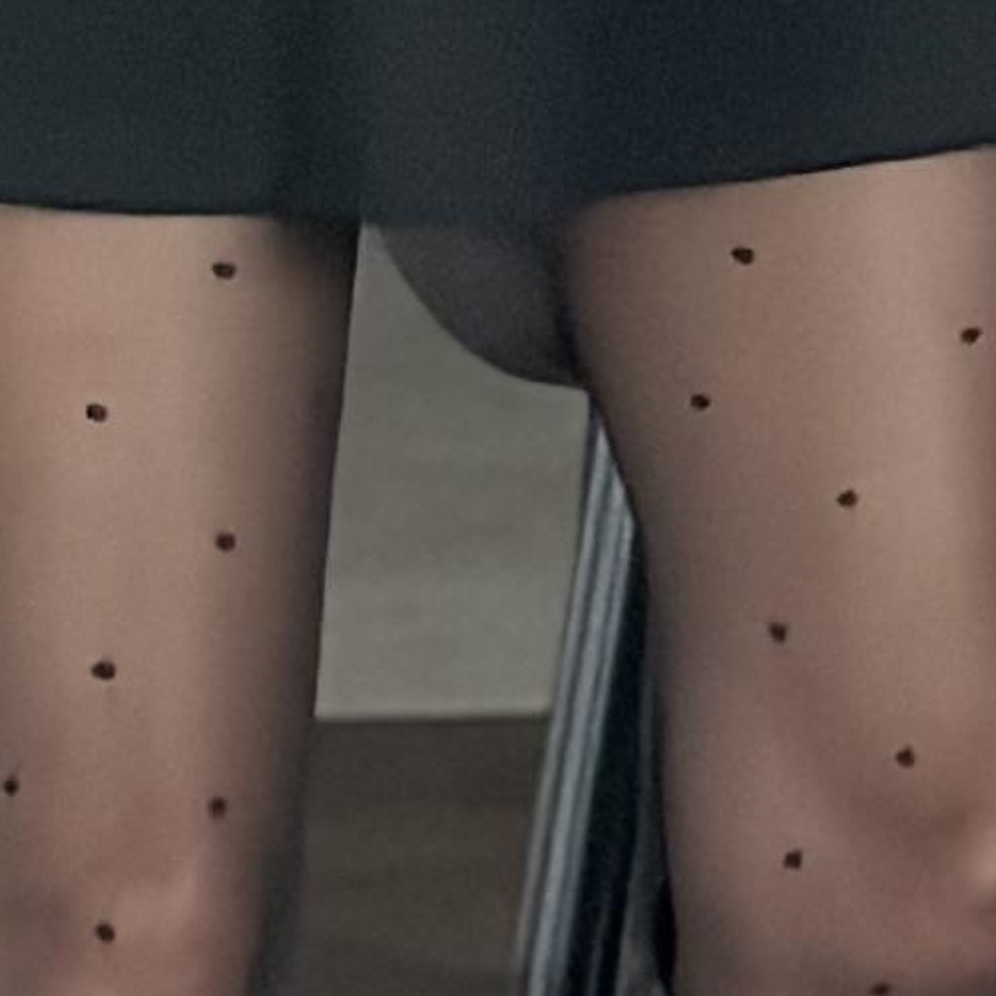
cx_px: 484
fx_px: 11133
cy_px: -462
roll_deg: +2.4
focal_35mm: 342
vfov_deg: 5.1
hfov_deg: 5.1
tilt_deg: -18.8
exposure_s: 1/30
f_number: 1.78
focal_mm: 6.86
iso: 800
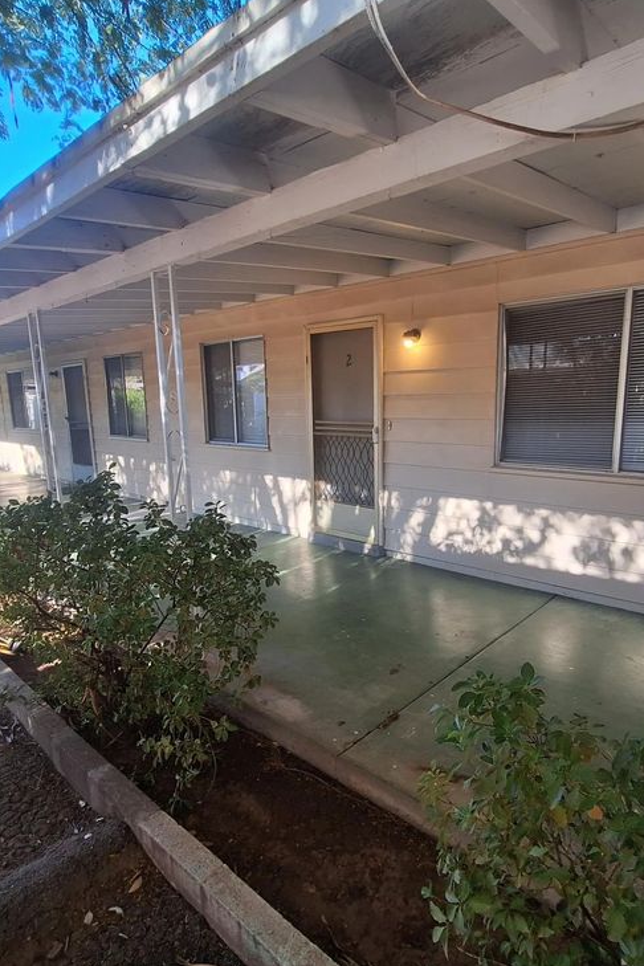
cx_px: 358
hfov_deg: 64.4
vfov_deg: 86.9
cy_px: 505
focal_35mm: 19
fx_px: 510
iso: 40
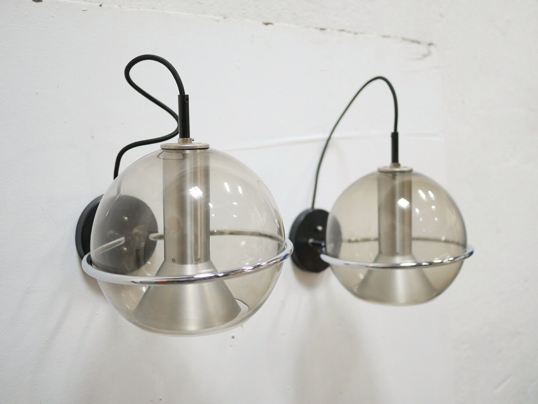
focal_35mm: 40
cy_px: 202
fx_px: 622
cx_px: 269
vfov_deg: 36.0
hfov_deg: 46.8
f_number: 1.7
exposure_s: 1/60
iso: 1600
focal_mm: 20
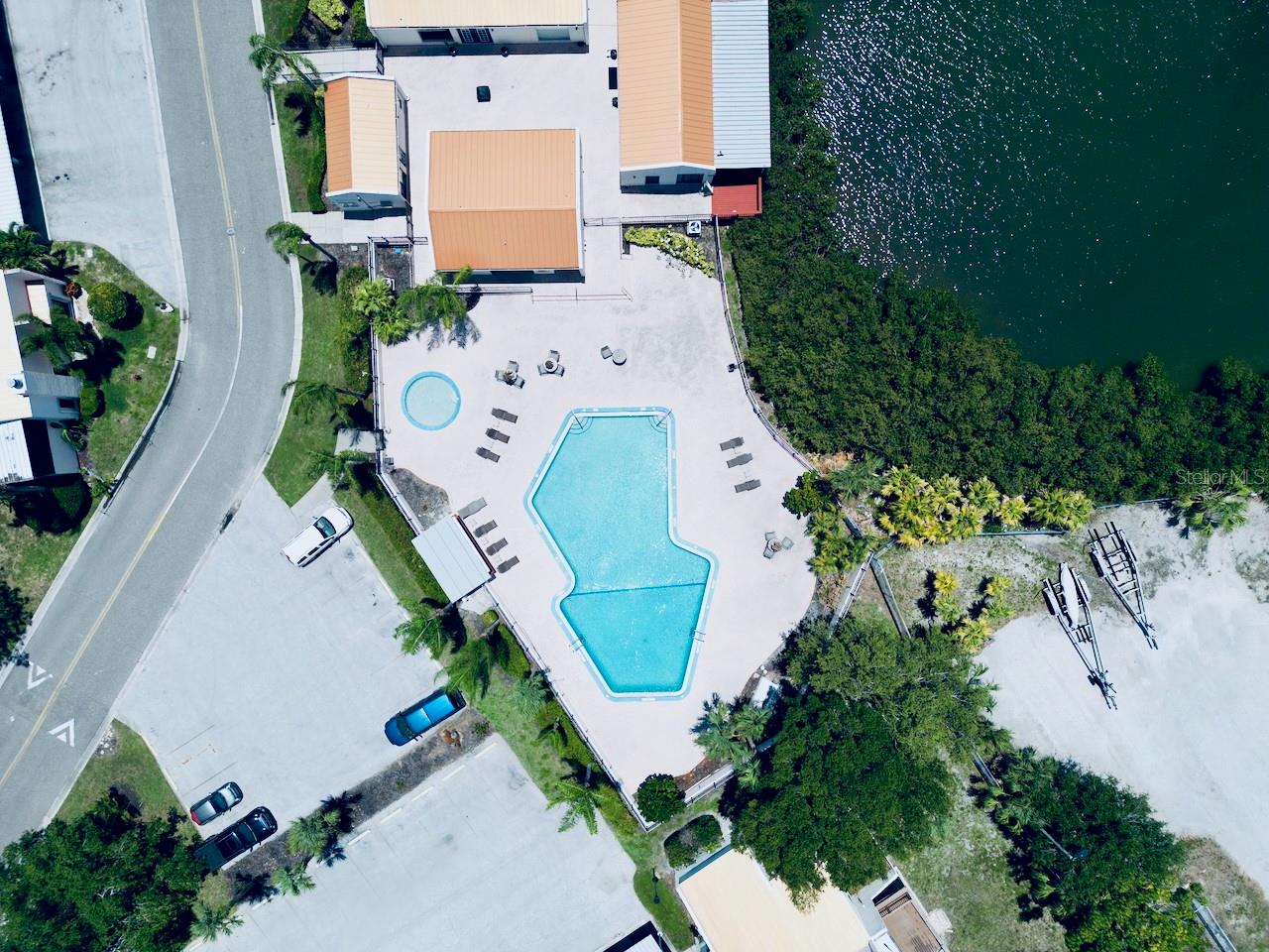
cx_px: 634
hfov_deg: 71.6
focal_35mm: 24
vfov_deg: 56.8
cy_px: 476
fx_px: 880
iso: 130
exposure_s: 1/5000
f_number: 1.7
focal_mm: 6.72
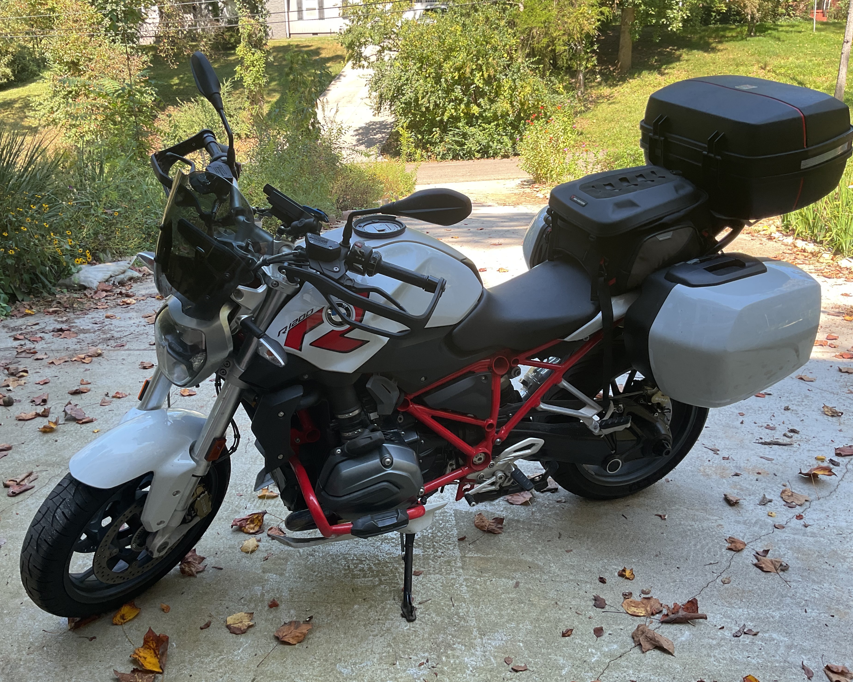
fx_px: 783
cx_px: 407
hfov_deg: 57.2
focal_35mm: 31
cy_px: 333
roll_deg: +1.0
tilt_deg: -19.2
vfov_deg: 47.1
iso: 16
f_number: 1.8
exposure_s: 1/133
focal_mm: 3
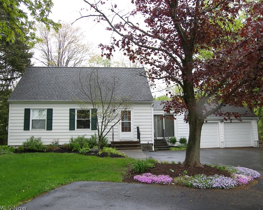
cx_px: 141
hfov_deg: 54.2
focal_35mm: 33
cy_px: 105
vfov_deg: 44.5
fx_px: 257
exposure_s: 1/100
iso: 50
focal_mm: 6.6
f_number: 3.2
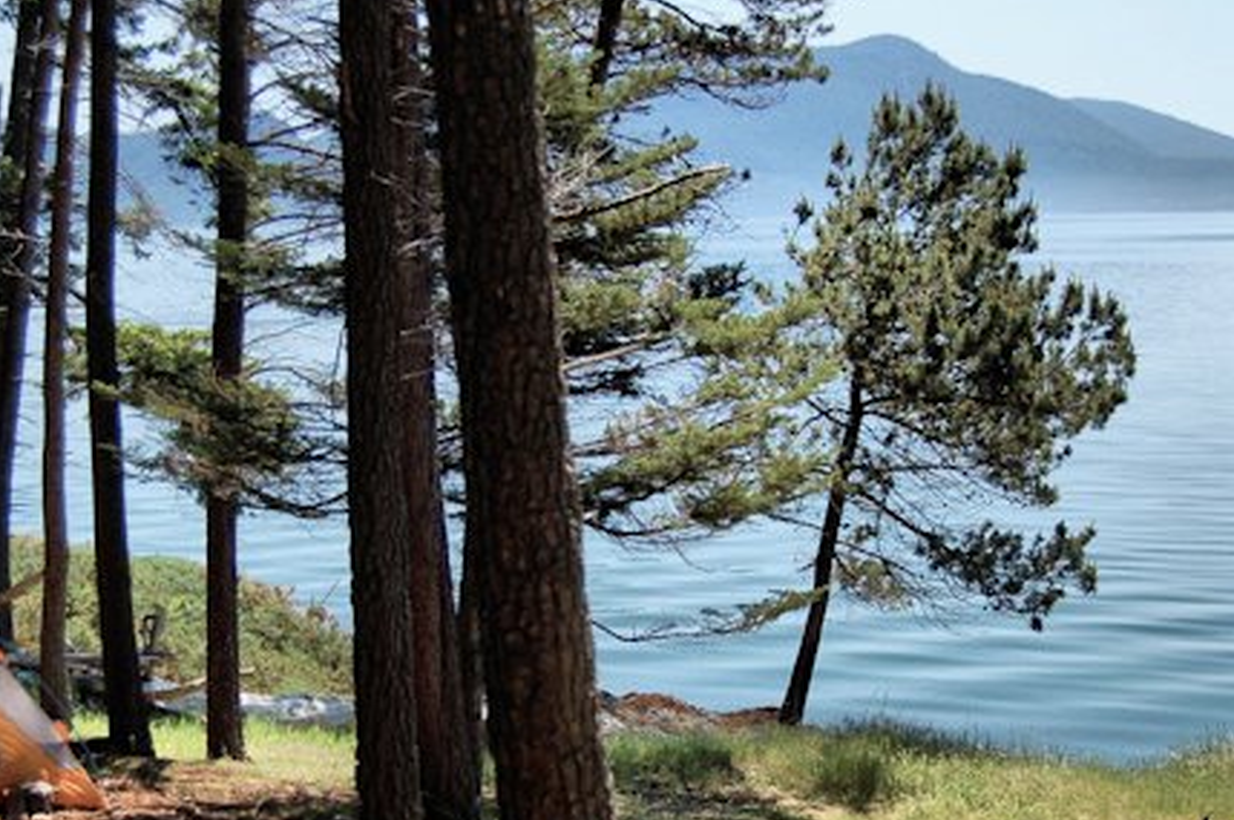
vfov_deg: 16.2
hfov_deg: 24.2
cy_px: 519
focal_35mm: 84
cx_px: 521
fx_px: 2876
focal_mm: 32
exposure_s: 1/250
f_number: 4.5
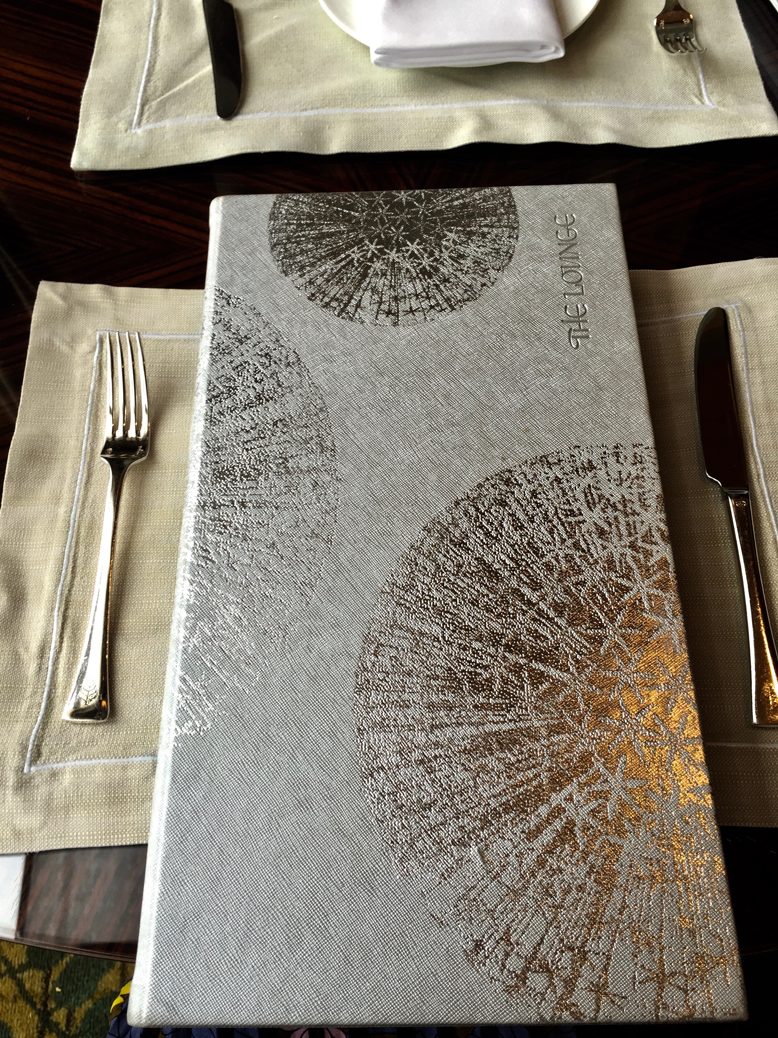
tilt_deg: -65.6
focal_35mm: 29
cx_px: 389
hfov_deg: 48.2
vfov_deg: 61.7
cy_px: 519
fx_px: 869
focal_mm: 4.15
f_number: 2.2
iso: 32
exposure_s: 1/101
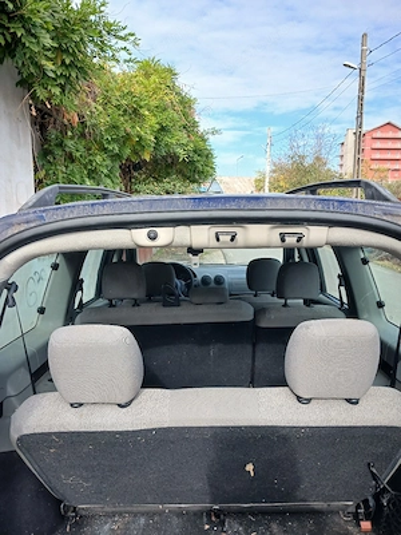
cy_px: 268
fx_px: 417
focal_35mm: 27
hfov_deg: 51.4
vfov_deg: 65.3
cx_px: 200
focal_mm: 3.98
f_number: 1.8
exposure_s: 1/185
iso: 20
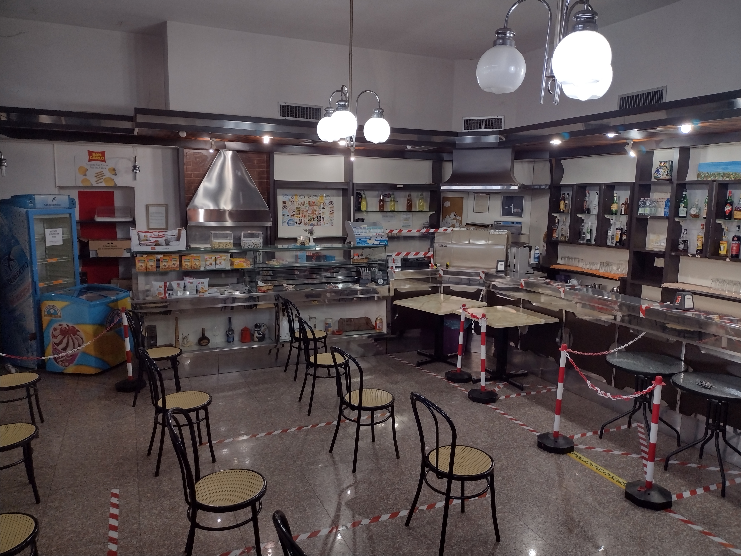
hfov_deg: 65.3
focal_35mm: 27
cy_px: 278
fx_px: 578
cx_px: 370
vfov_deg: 51.4
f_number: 1.7
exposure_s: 1/40
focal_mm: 4.71
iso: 135
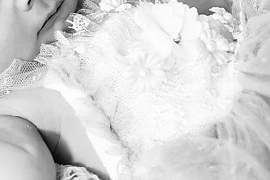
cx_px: 122
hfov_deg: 18.1
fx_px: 847
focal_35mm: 113
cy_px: 47
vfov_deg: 12.1
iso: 8000
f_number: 4
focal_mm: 53
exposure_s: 1/125
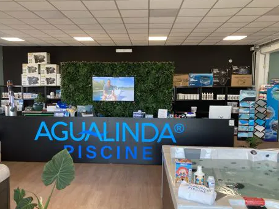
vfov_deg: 44.1
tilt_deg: -4.5
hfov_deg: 56.8
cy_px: 112
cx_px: 132
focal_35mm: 32
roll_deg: -0.8
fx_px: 258
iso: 50
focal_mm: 3.99
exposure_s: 1/50
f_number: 1.8
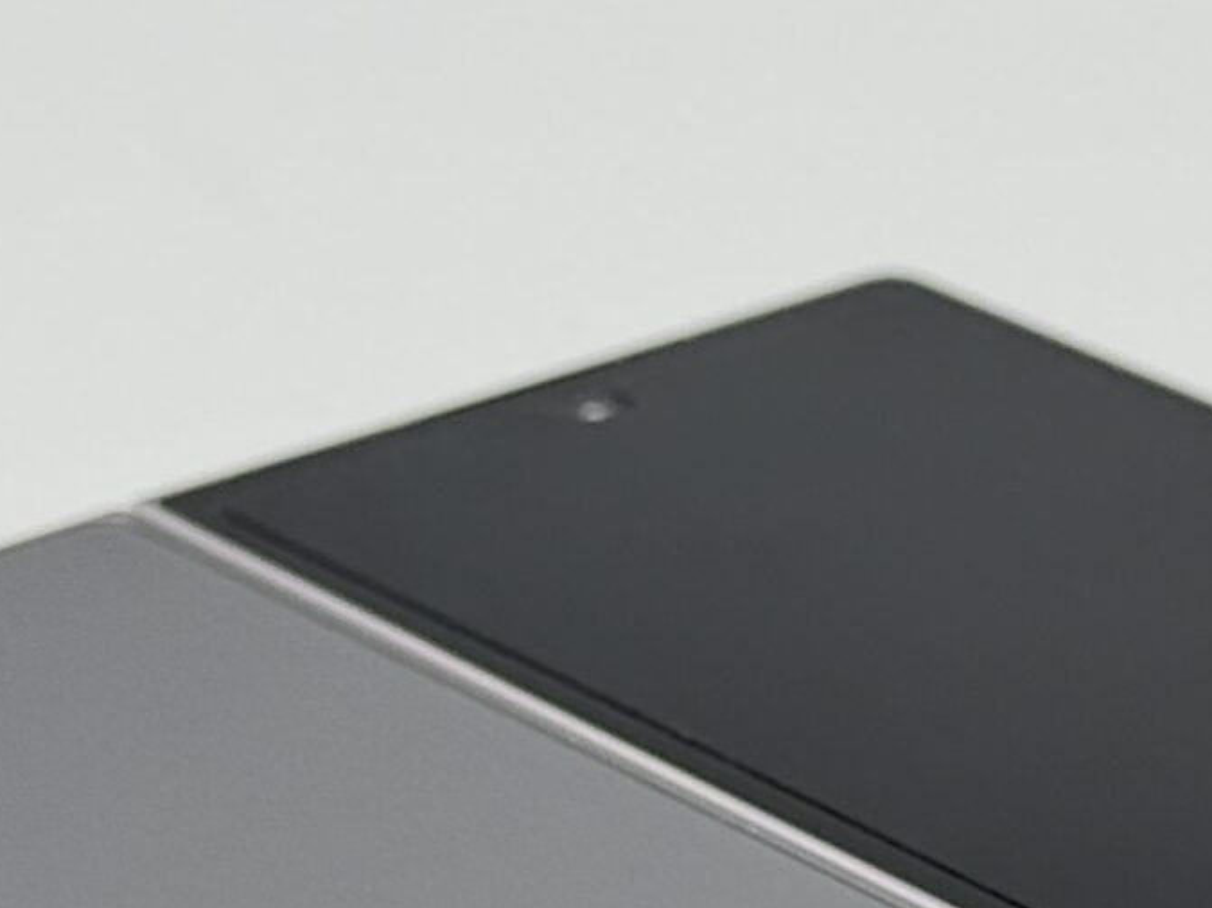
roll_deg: -2.6
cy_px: 942
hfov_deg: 10.8
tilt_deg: -26.5
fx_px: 6371
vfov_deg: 8.1
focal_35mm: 182
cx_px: 1108
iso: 80
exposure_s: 1/411
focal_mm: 6.76
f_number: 1.78
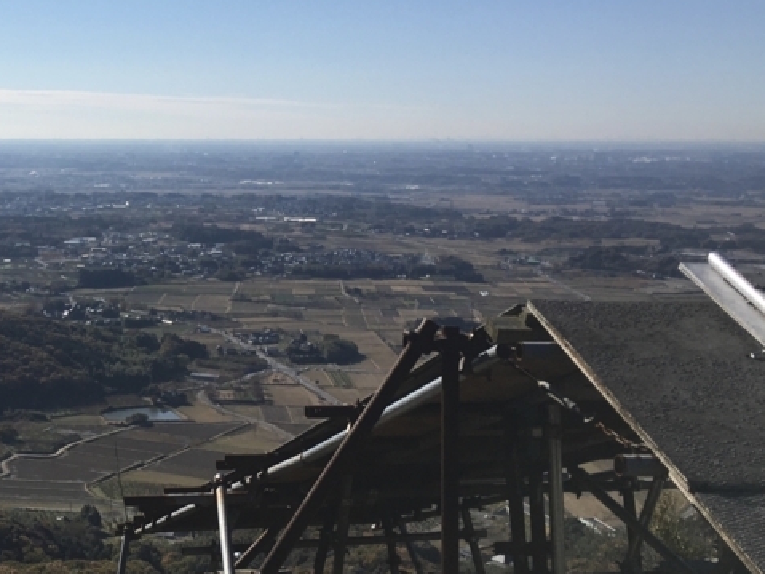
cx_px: 14
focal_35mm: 62
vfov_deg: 23.6
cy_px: 206
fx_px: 1370
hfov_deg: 29.3
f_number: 2.2
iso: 25
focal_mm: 4.15
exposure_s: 1/2959
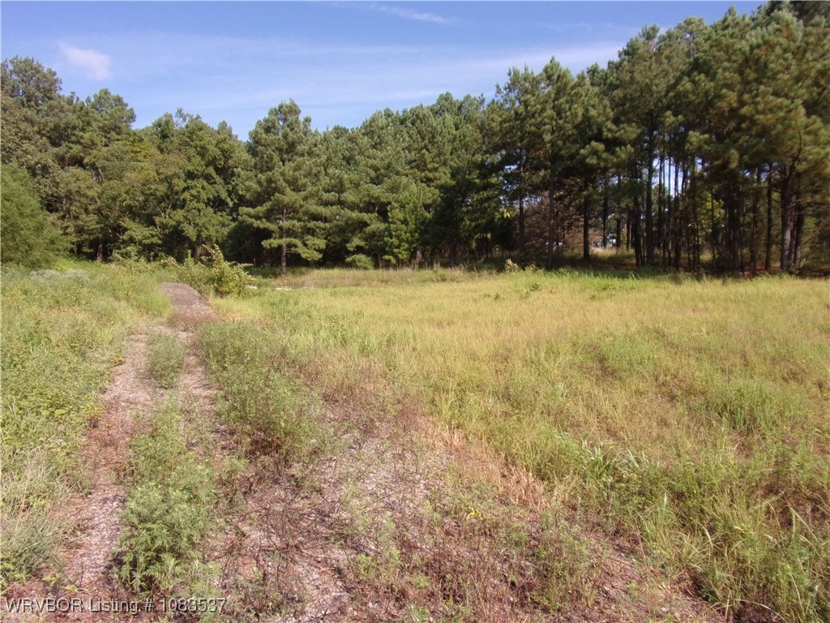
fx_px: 575
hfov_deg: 71.6
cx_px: 415
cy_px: 312
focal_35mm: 24
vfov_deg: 56.8
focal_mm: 4.3
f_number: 3.3
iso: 80
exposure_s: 1/640
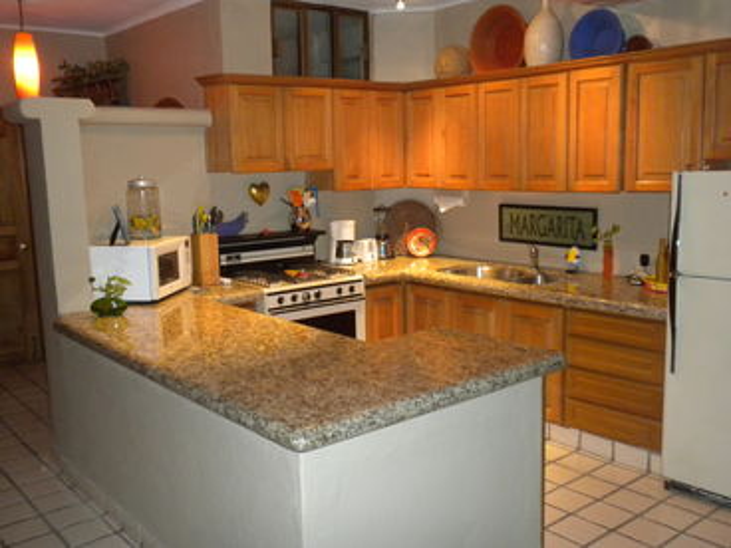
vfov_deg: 38.7
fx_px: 781
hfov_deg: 50.1
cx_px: 366
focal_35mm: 37
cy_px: 274
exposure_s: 1/30
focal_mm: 6.6
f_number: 3.5
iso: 400
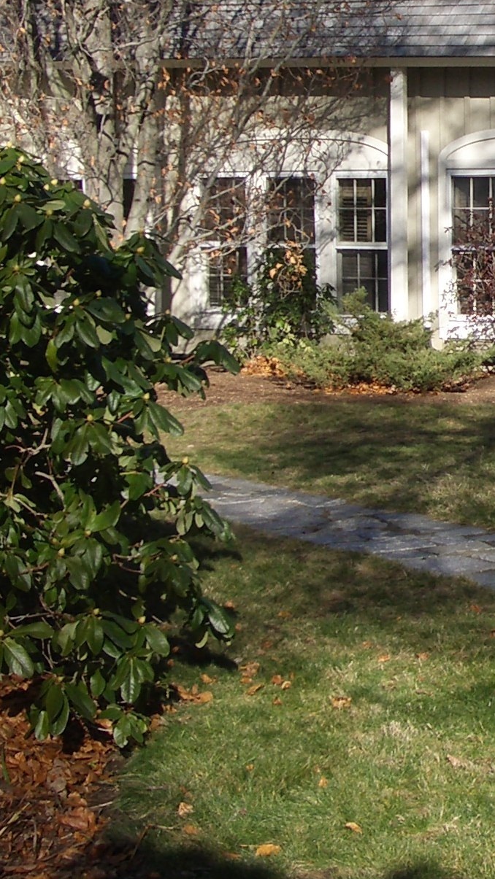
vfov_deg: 26.0
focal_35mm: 81
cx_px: 689
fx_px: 1890
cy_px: 244
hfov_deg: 14.2
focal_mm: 5.8
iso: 80
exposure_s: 1/320
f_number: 4.3
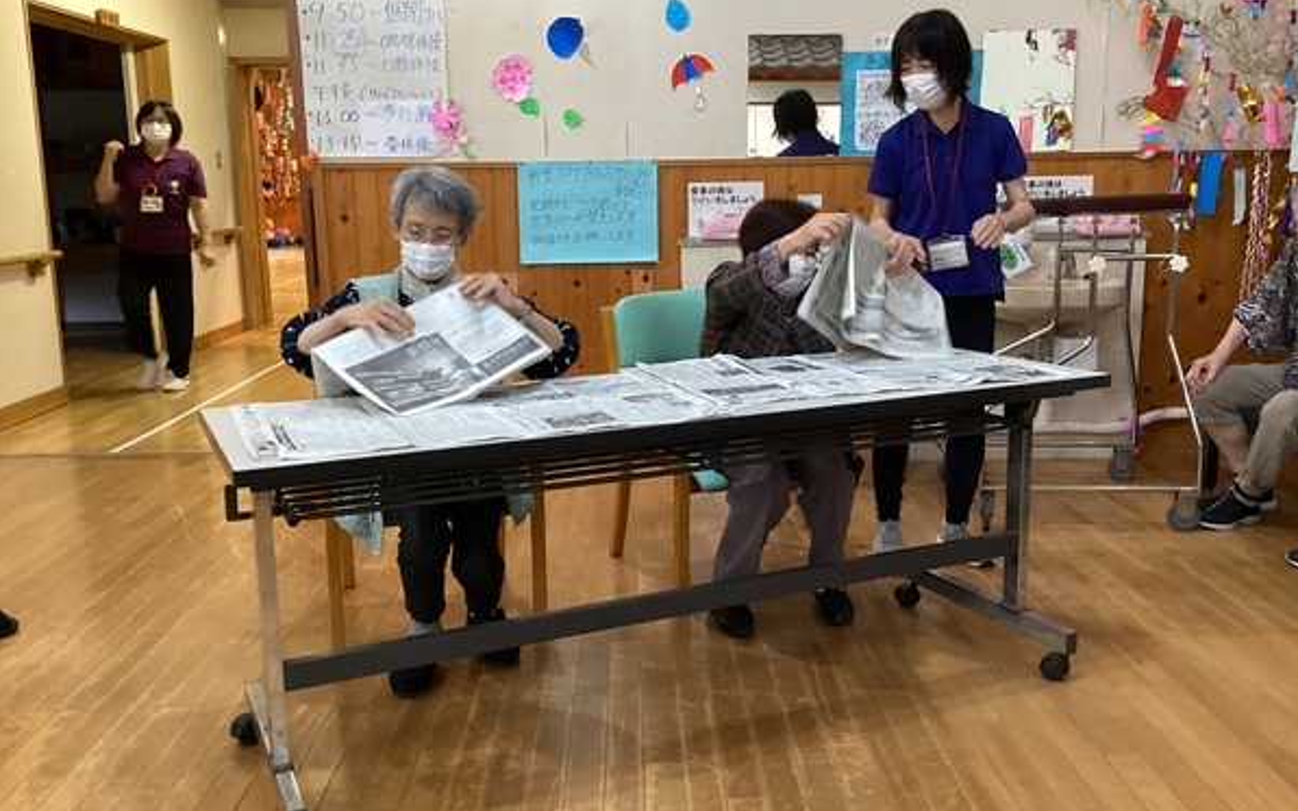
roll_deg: +0.8
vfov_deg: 38.3
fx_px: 1167
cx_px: 650
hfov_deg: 58.1
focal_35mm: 33
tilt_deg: -11.3
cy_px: 402
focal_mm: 3.3
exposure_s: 1/33
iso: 250
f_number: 2.4
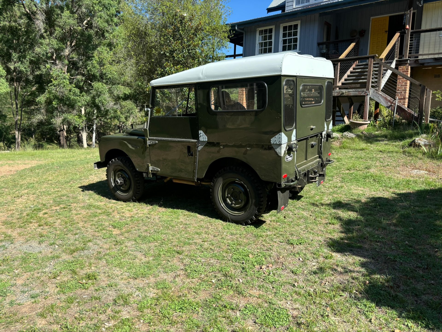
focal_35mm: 26
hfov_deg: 67.3
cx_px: 221
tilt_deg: -6.8
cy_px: 166
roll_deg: -1.8
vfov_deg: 53.1
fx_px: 332
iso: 50
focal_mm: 5.96
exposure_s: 1/1437
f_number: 1.6
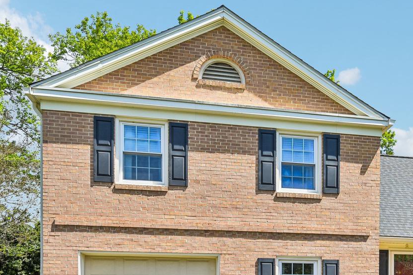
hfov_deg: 46.9
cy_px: 198
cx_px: 302
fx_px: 459
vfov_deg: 32.9
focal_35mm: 40
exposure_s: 1/1000
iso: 400
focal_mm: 23
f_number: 8
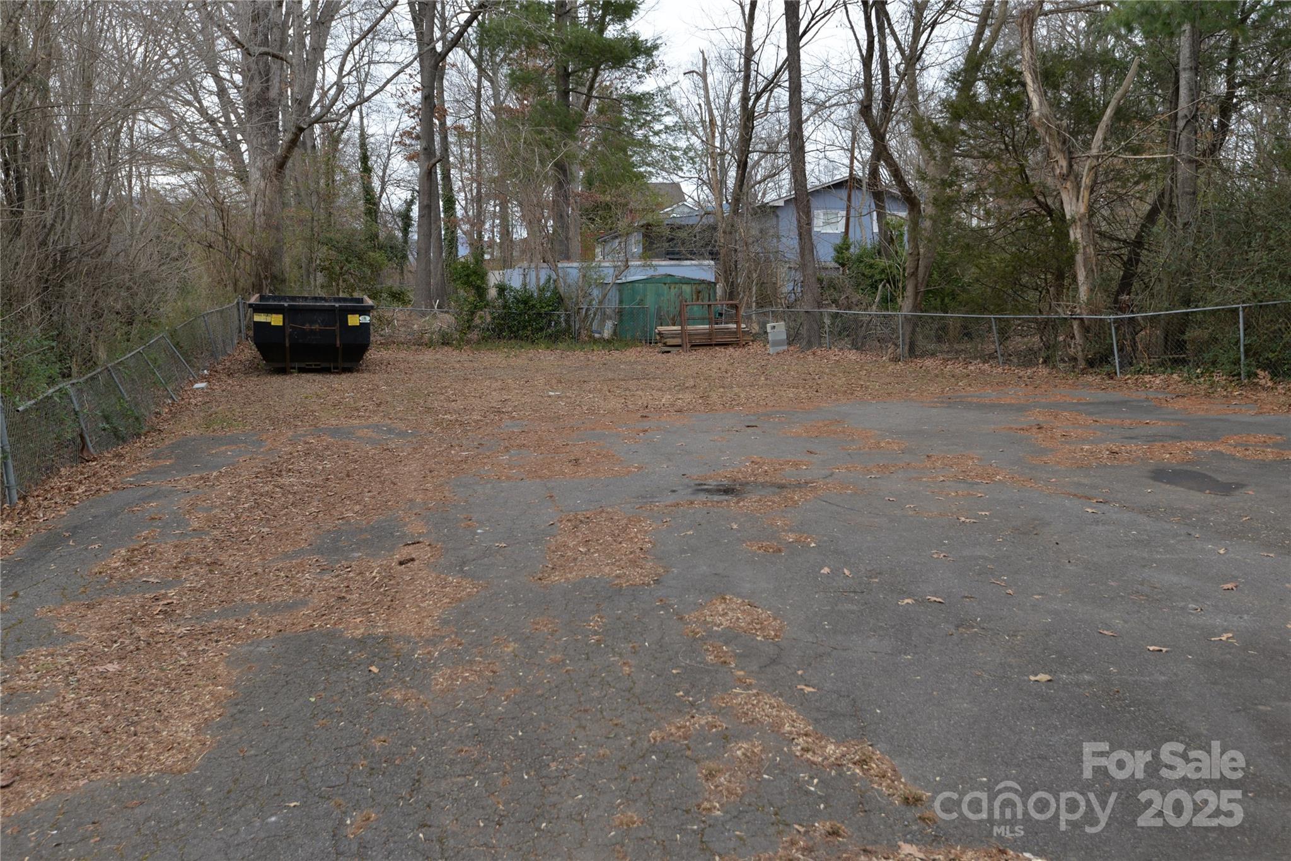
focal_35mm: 31
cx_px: 646
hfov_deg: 60.3
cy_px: 430
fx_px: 1112
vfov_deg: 42.3
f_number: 6.3
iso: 200
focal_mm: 31
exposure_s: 1/160
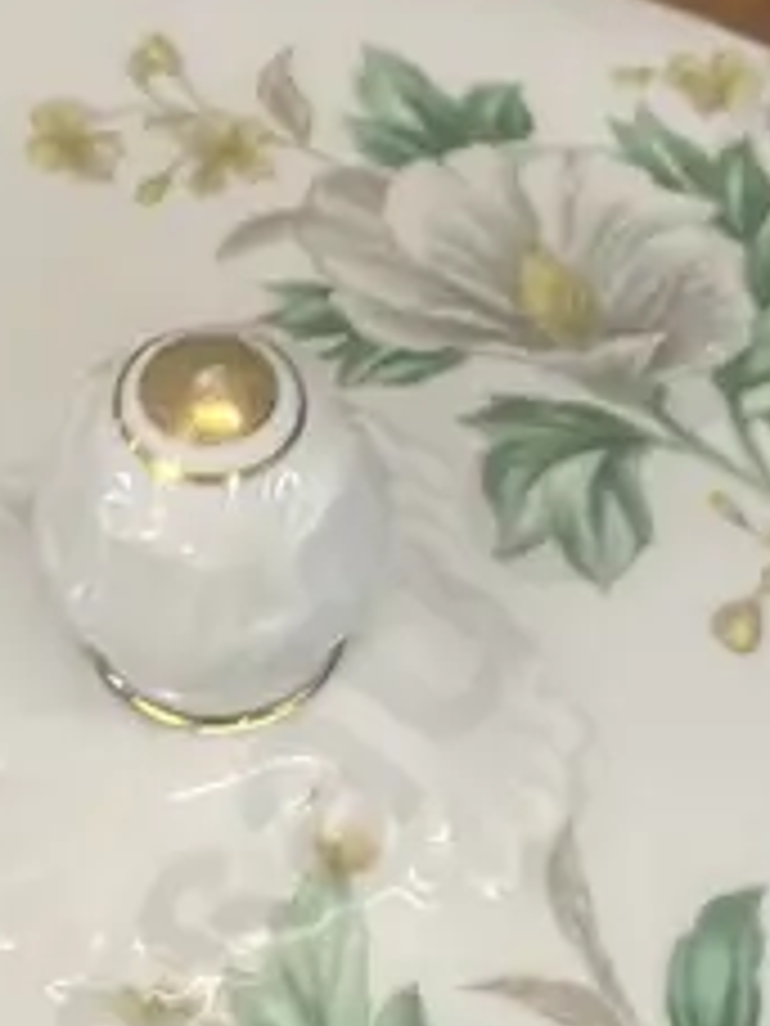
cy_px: 976
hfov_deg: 11.7
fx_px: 3737
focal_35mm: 126
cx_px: 185
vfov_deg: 15.4
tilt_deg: -59.5
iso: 100
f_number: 1.8
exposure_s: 1/50
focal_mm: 3.99
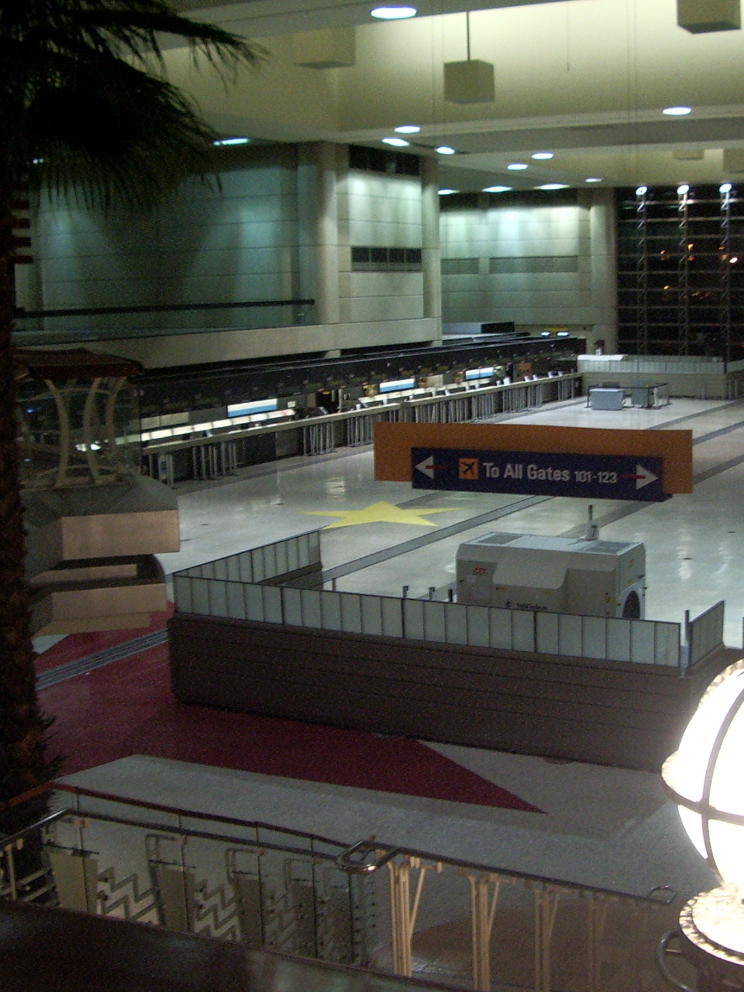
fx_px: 1347
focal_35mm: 47
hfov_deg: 30.7
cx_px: 477
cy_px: 496
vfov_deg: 40.4
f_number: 2.6
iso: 200
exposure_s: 1/15
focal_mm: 5.8
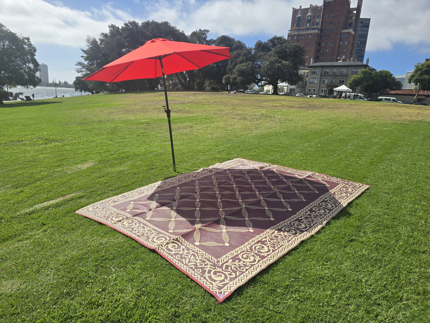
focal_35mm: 23
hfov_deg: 73.9
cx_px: 215
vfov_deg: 58.9
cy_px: 162
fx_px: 286
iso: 12
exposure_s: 1/981
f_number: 1.7
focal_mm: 6.3
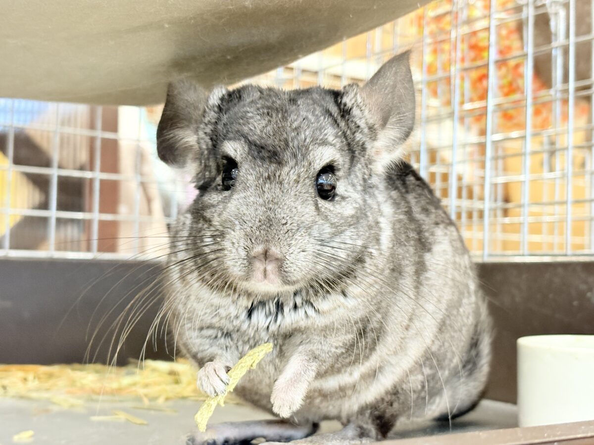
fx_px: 892
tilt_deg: +3.6
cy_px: 222
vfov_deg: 28.0
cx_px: 297
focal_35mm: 52
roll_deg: +0.0
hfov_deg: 36.8
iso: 160
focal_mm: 5.96
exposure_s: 1/33
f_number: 1.6
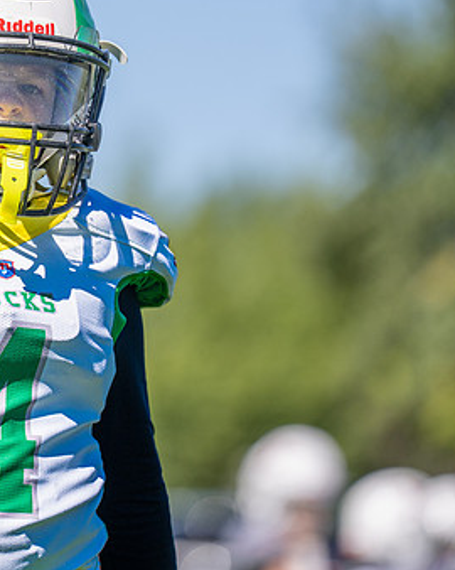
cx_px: -33
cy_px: 208
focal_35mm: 421
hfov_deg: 3.7
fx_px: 7093
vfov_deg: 4.6
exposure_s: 1/3200
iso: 160
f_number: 2.8
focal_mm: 200
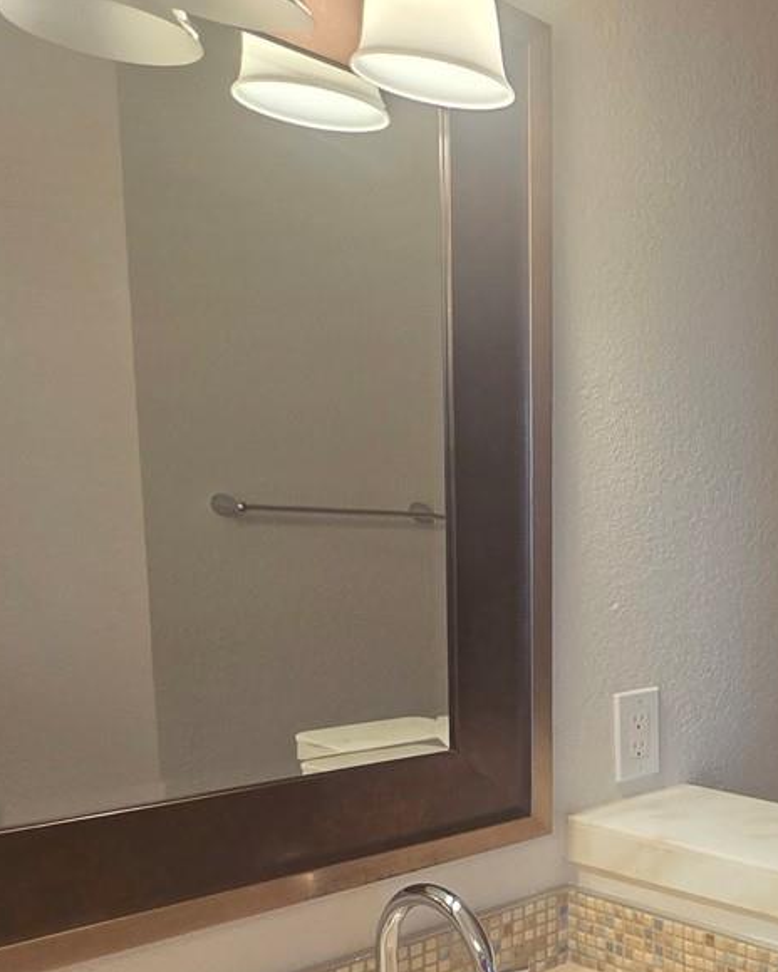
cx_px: 957
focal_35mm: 35
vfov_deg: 49.8
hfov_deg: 33.4
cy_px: 706
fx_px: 1007
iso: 125
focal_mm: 2.2
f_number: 1.9
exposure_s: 1/120
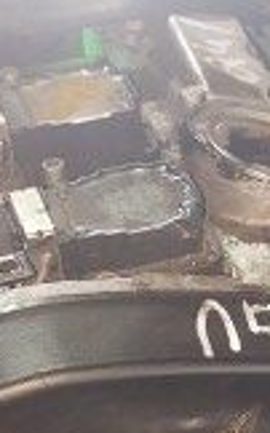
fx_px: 1238
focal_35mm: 105
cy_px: 494
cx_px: 230
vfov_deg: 18.9
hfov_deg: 12.4
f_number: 1.8
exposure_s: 1/50
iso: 200
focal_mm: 5.23
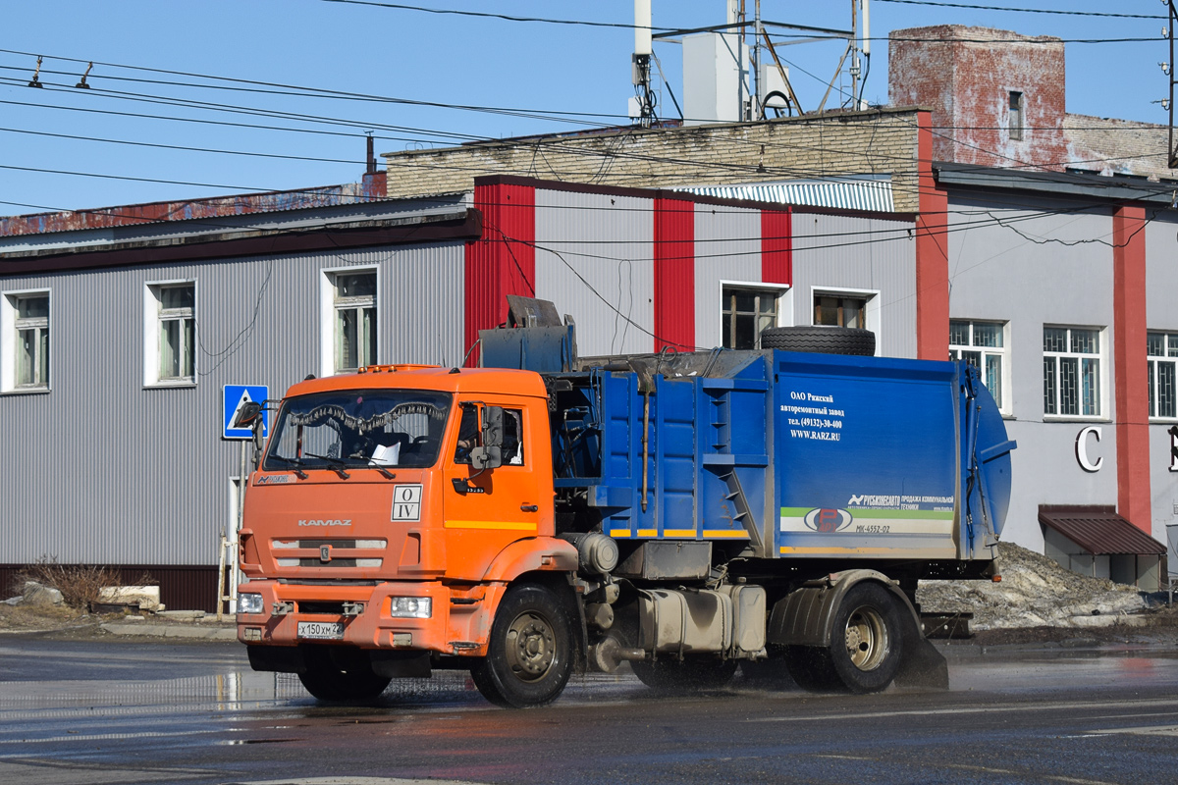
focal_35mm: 75
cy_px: 392
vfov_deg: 18.2
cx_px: 589
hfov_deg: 27.0
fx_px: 2454
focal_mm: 50
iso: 100
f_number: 5.6
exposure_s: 1/1000
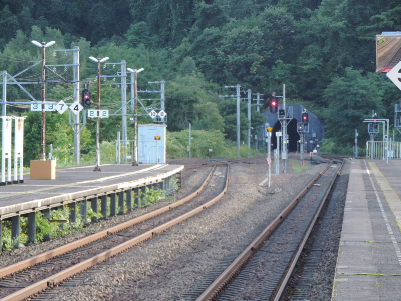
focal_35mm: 250
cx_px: 200
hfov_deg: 7.9
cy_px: 150
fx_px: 2896
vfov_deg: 5.9
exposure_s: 1/160
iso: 400
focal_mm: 44.5
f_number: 4.7
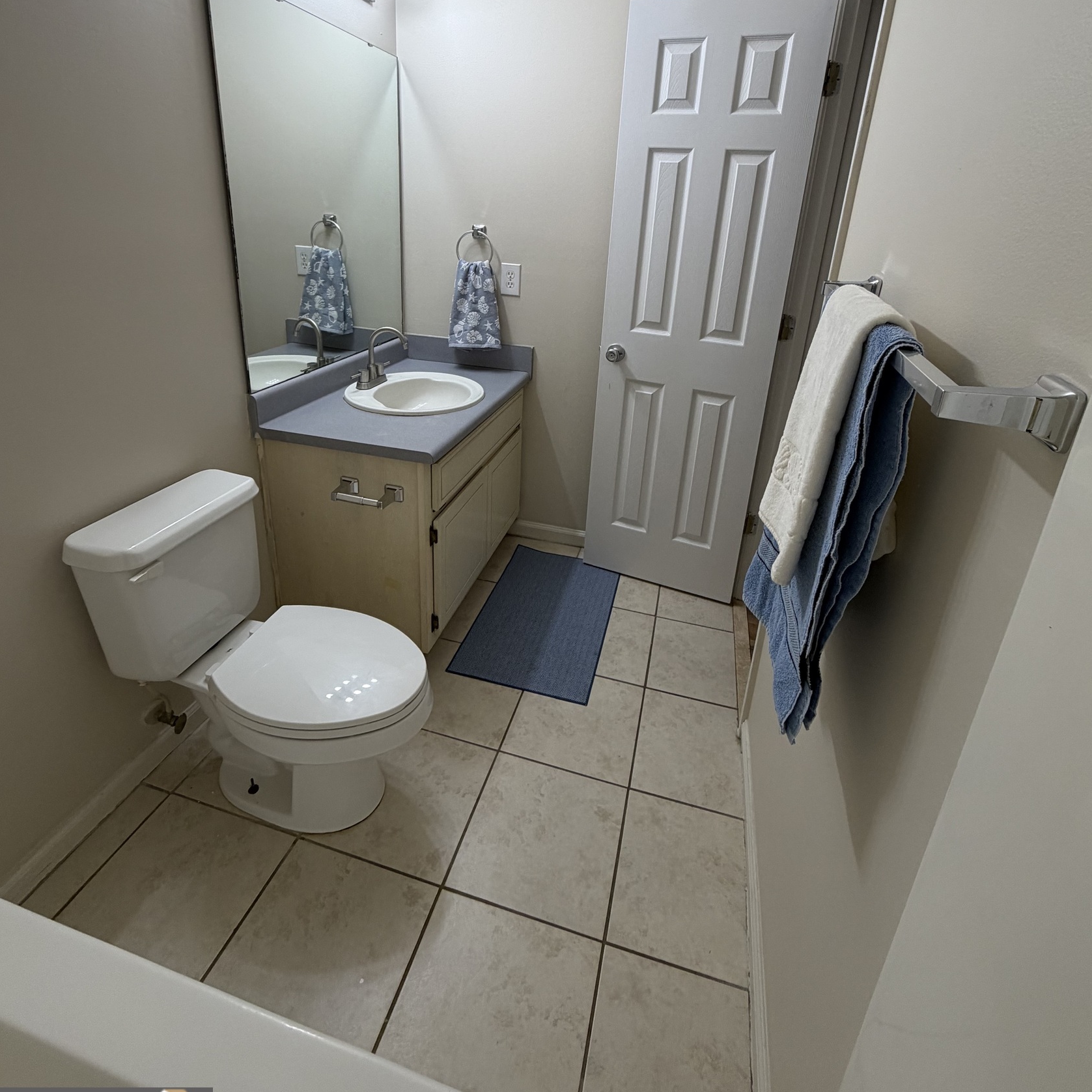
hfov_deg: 84.0
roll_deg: -2.9
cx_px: 551
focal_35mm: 17
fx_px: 607
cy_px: 412
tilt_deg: -18.8
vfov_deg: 82.4
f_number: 2.2
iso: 125
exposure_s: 1/120
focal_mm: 2.22
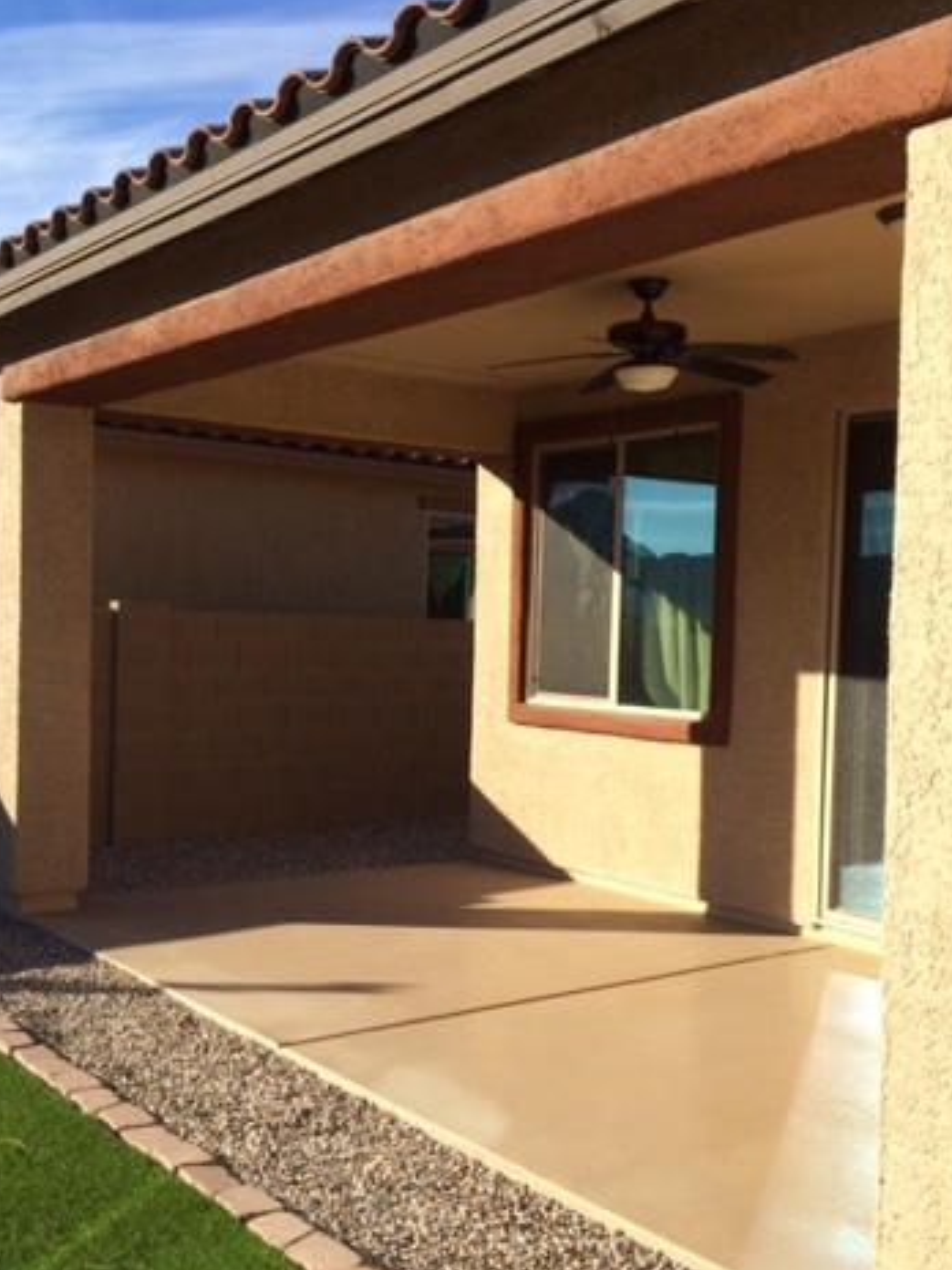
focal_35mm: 40
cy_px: 684
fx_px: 1467
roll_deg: -0.6
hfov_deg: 35.9
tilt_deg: -2.5
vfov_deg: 46.8
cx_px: 394
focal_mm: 4.15
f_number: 2.2
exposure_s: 1/1786
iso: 32
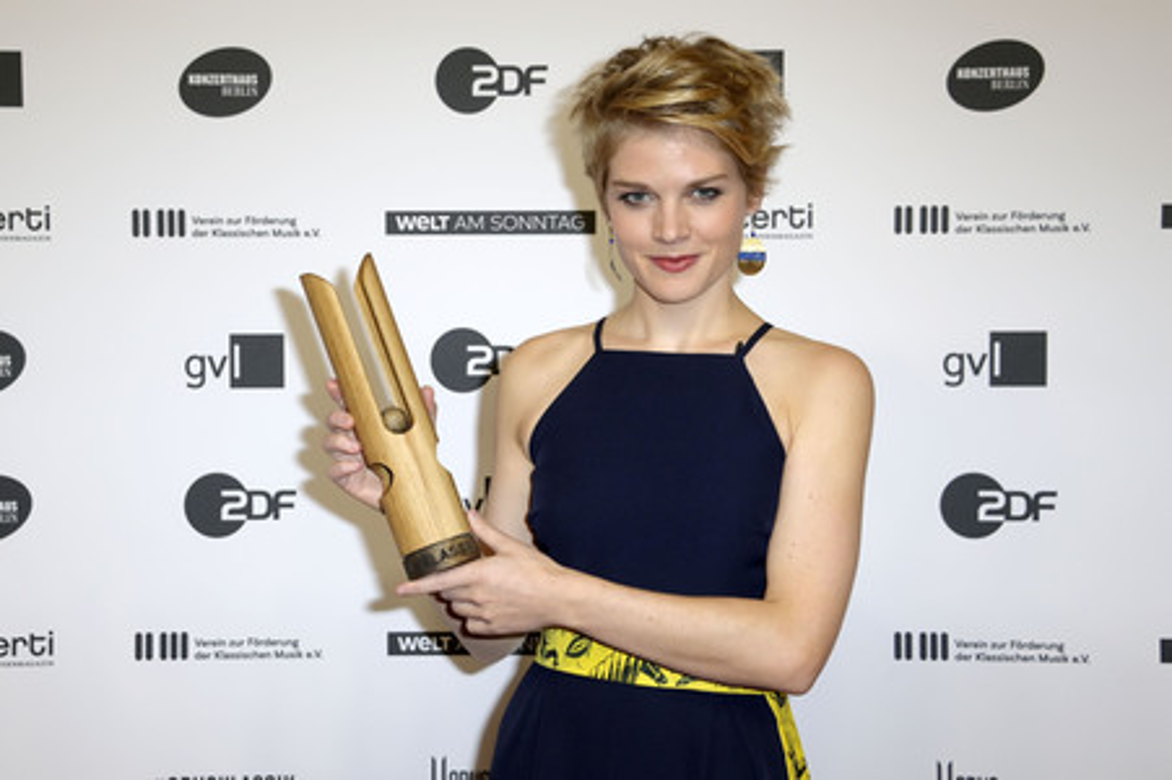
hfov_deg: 32.4
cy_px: 390
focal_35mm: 62
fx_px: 2017
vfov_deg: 21.9
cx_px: 586
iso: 640
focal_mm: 62
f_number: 5.6
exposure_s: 1/200
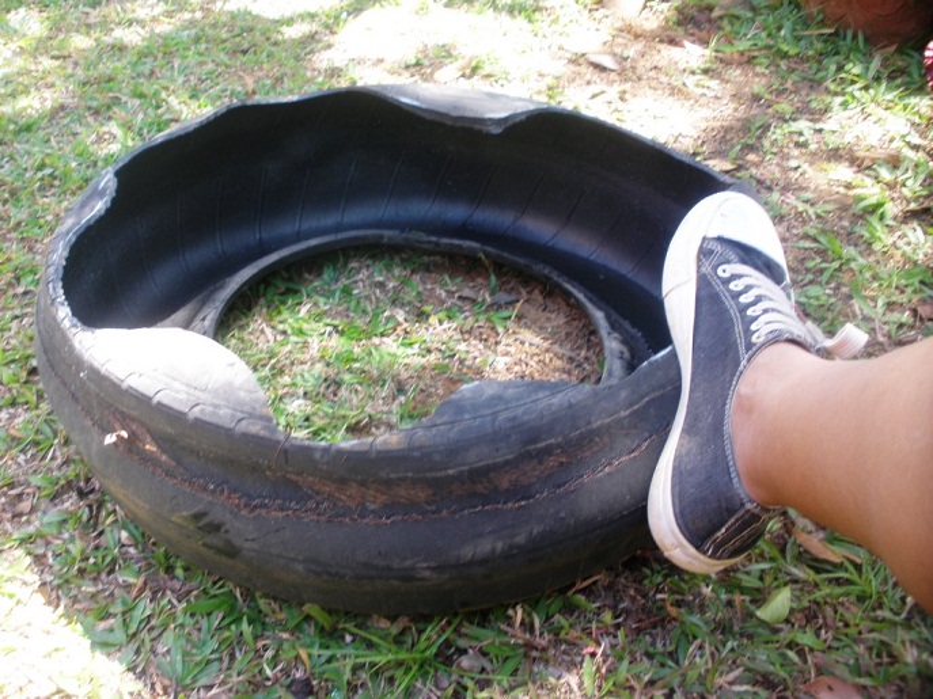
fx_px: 970
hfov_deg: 51.4
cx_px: 466
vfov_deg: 39.6
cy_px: 350
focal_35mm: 36
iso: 64
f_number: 3.5
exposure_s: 1/30
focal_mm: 6.3
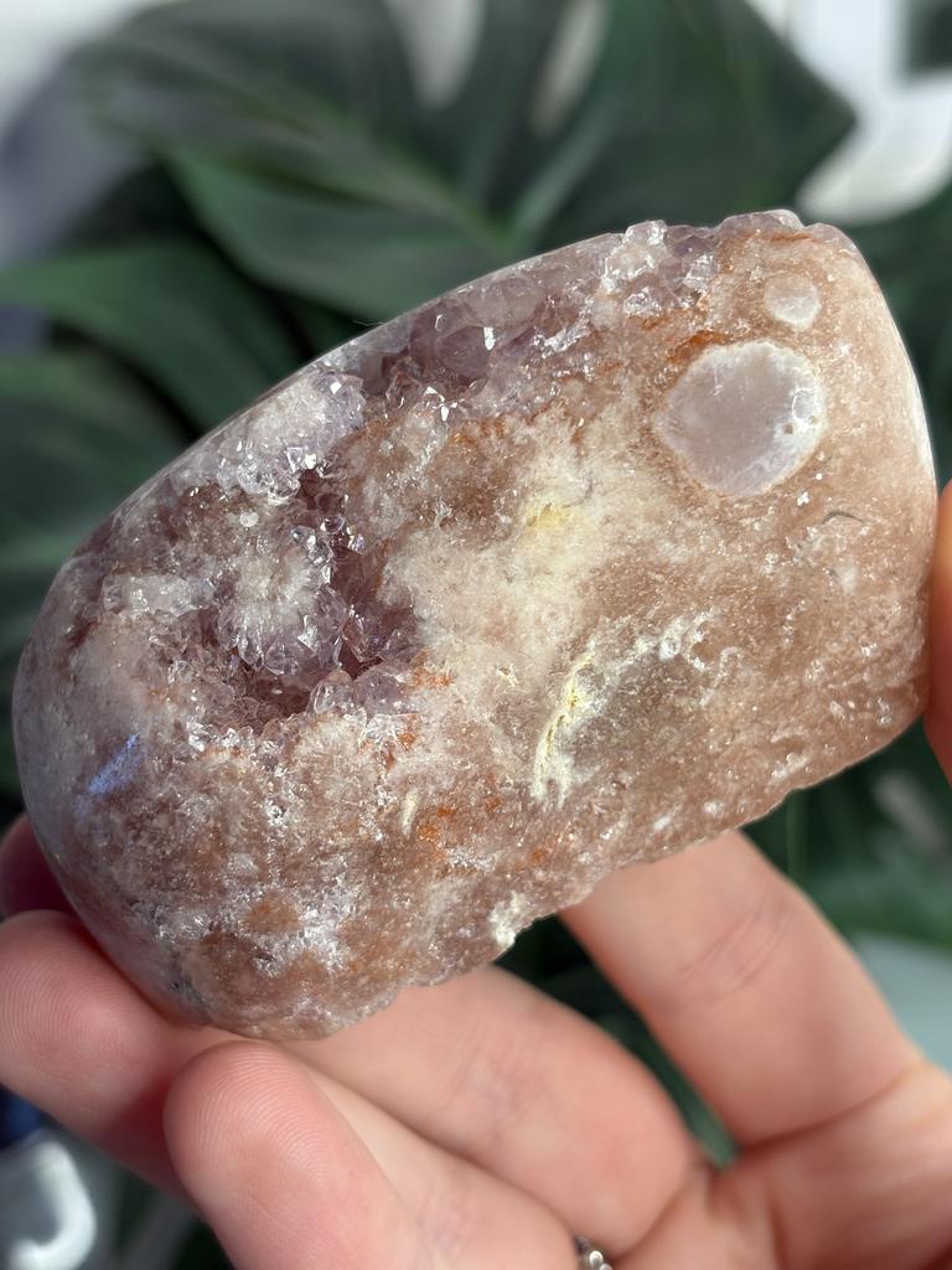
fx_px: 1907
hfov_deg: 28.0
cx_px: 476
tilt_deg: -33.8
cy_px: 635
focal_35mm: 52
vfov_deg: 36.8
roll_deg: +4.2
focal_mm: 5.96
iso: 50
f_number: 1.6
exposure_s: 1/107
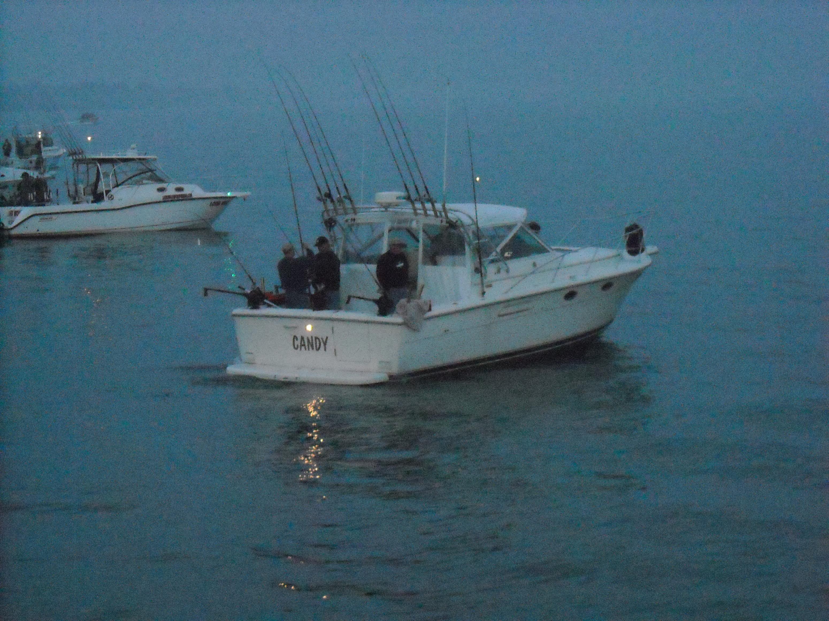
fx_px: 2515
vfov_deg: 14.1
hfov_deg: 18.7
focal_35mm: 105
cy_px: 310
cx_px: 414
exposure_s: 1/125
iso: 1600
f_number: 4.7
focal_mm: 17.1
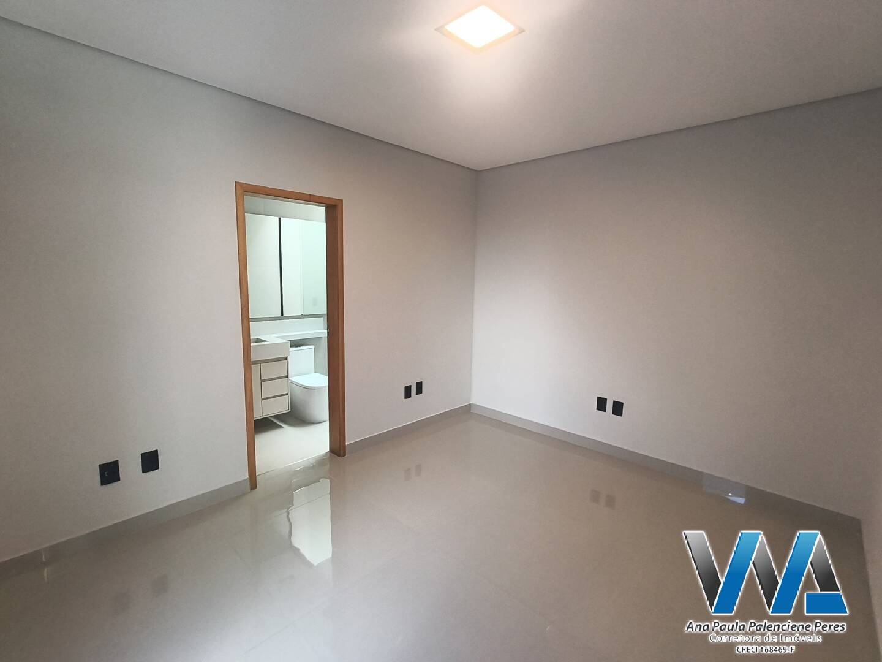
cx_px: 441
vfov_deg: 81.7
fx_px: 382
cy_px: 331
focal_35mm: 15
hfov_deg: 98.2
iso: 125
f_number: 2.2
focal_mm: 1.67
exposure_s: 1/60
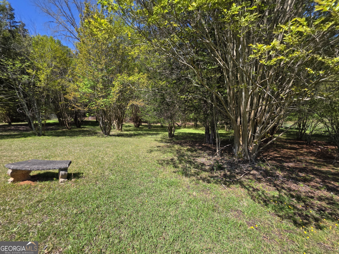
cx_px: 170
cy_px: 127
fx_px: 127
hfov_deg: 106.2
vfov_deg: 89.9
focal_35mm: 13
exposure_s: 1/1297
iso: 40
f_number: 1.9
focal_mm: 2.2
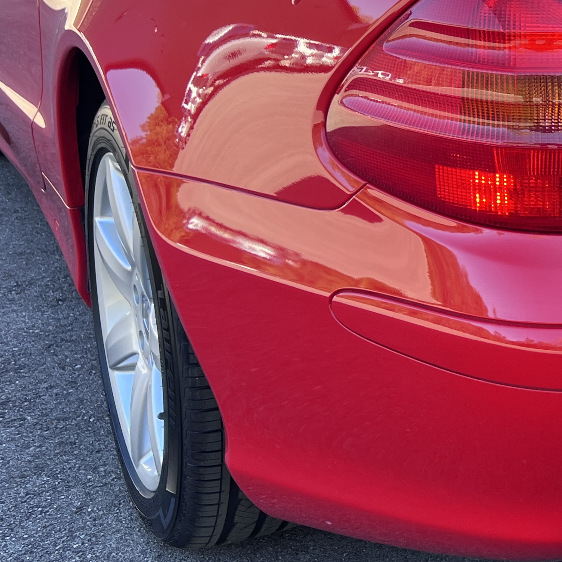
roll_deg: -3.5
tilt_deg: -15.3
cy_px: 165
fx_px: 1304
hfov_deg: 21.8
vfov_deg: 24.1
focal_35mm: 71
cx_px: 735
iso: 40
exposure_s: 1/214
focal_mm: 5.7
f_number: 1.5
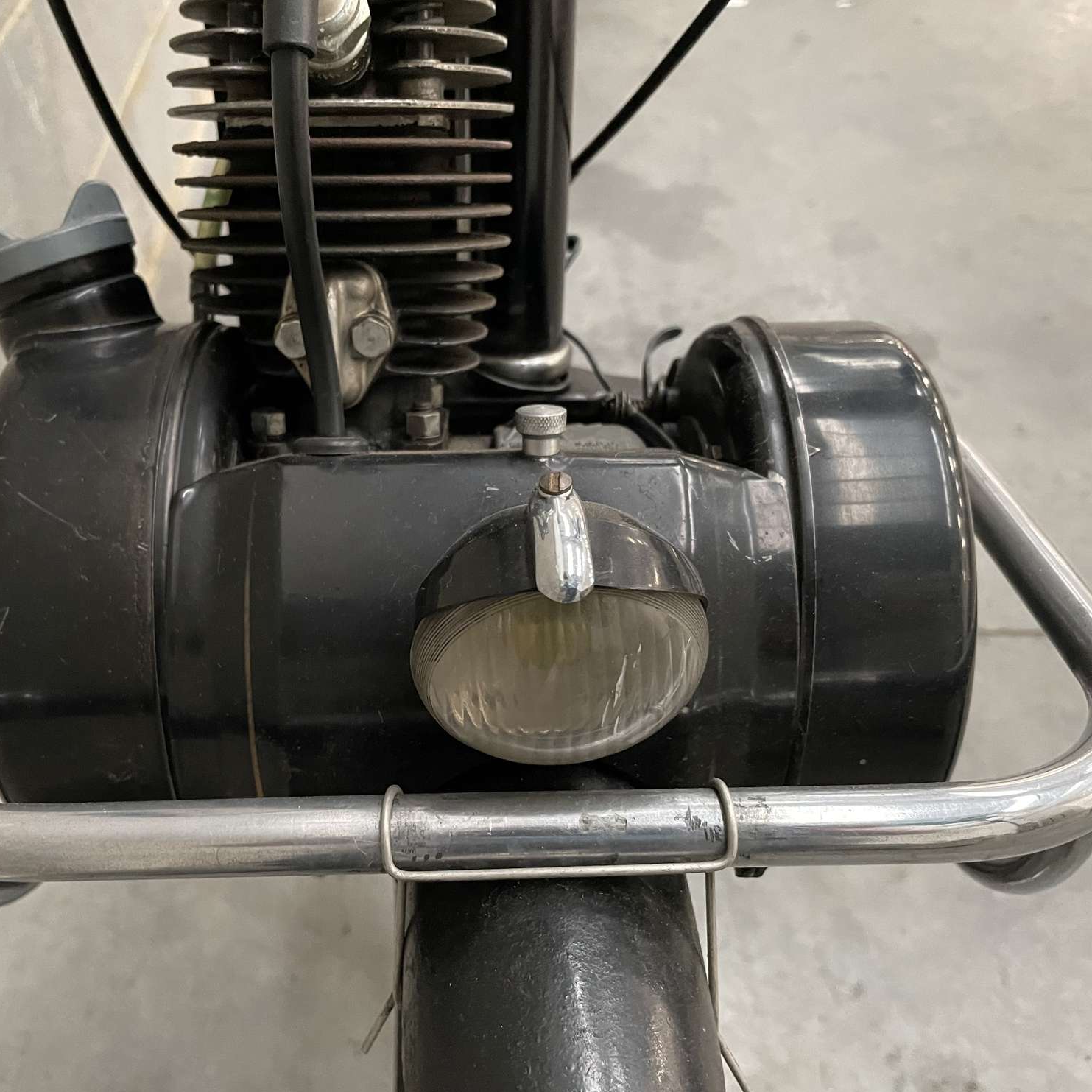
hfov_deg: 52.3
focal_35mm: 31
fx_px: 1106
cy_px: 552
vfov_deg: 52.5
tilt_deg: -47.4
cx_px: 450
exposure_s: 1/35
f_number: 1.6
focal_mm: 4.2
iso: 640
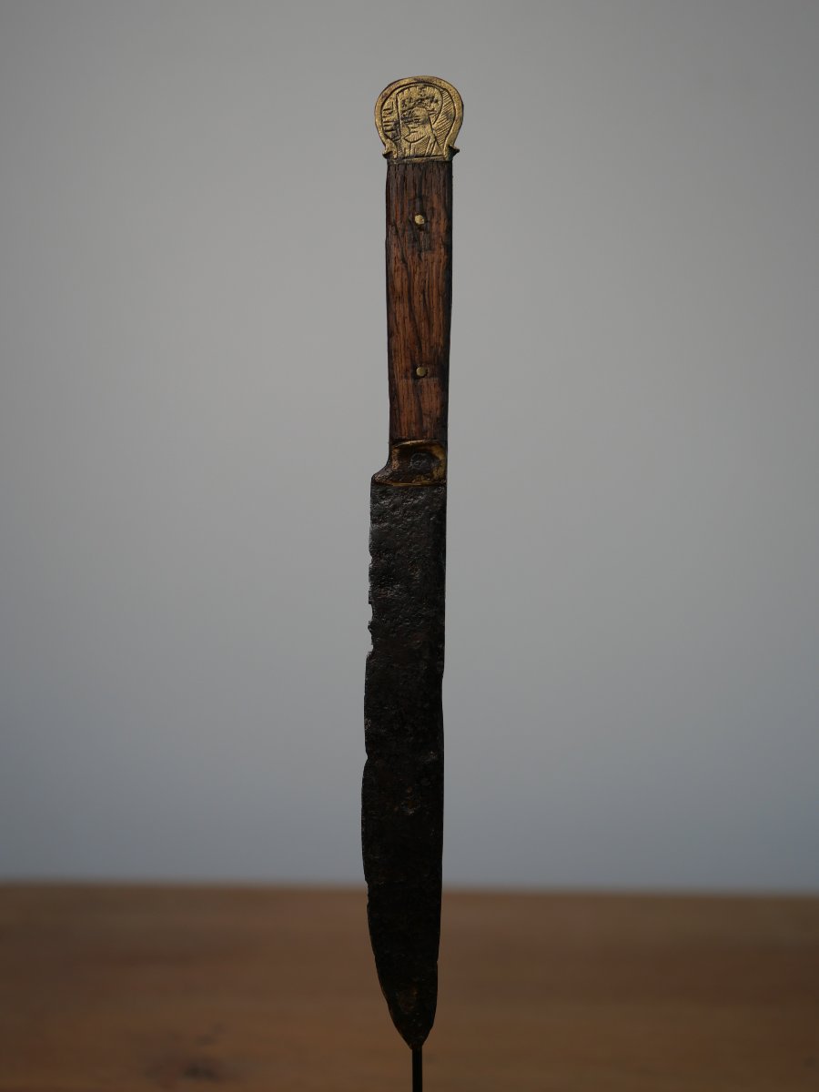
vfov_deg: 32.2
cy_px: 546
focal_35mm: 60
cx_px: 410
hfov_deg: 24.4
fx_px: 1893
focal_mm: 30
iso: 200
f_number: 3.5
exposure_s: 1/160
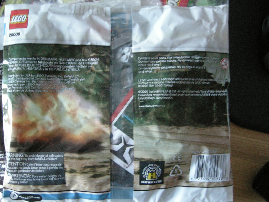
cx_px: 134
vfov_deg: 39.7
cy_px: 101
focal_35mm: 36
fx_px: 280
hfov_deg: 51.4
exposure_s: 1/13.4
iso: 400
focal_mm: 7.5
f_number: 2.7
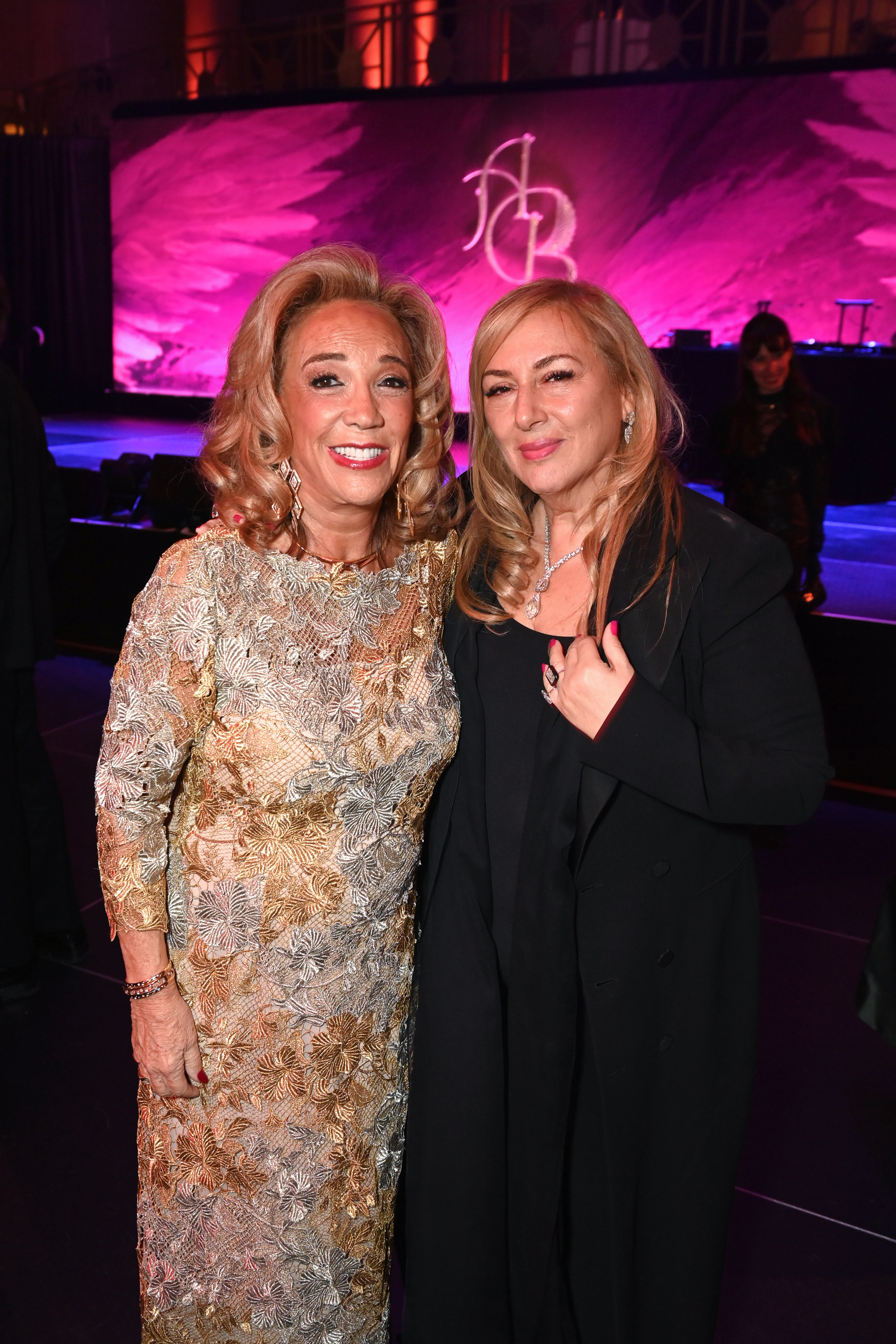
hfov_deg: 41.1
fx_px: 1195
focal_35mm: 32
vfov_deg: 58.7
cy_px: 672
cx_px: 448
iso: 3200
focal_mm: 32
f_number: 5
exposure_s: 1/60
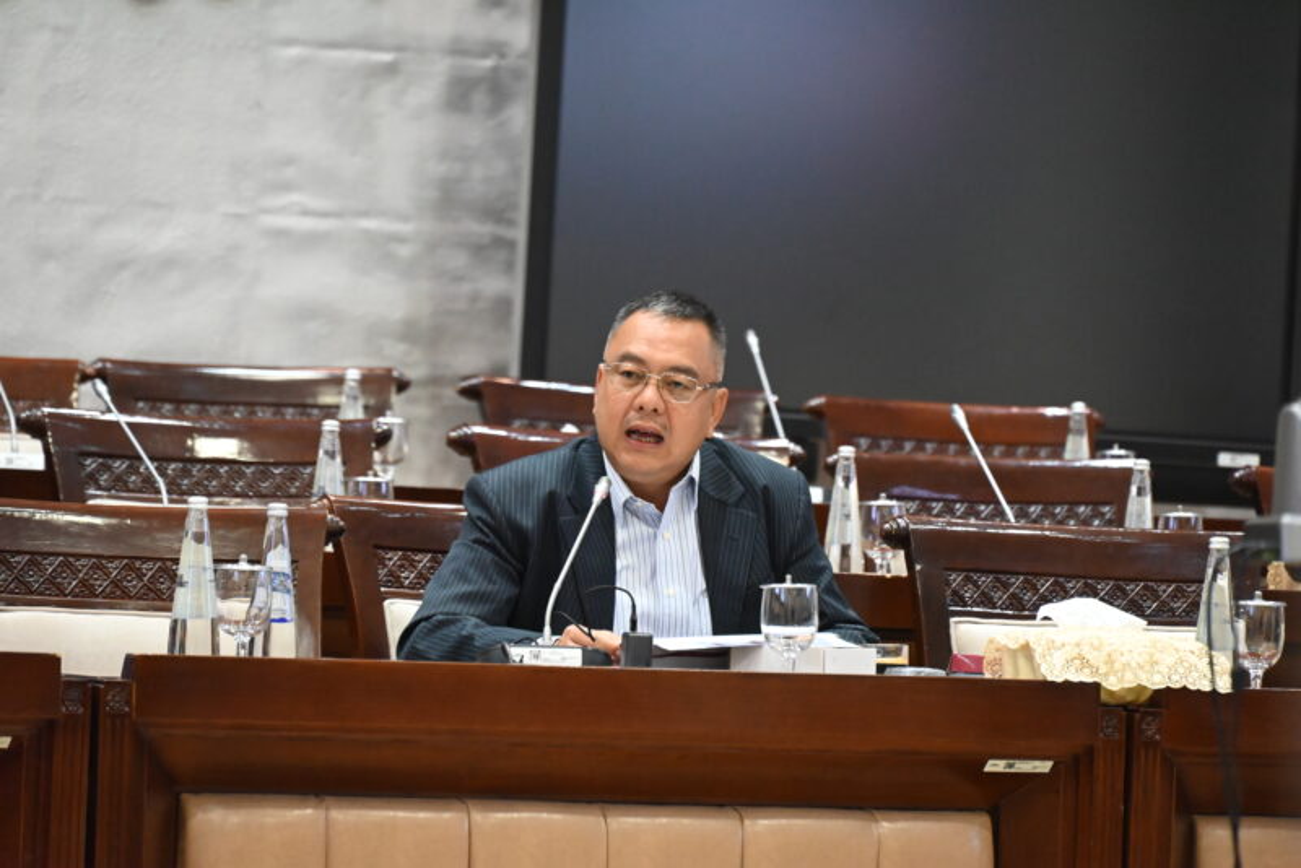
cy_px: 434
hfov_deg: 10.3
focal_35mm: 200
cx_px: 650
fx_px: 7230
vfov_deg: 6.9
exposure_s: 1/160
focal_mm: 200
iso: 8000
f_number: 6.3
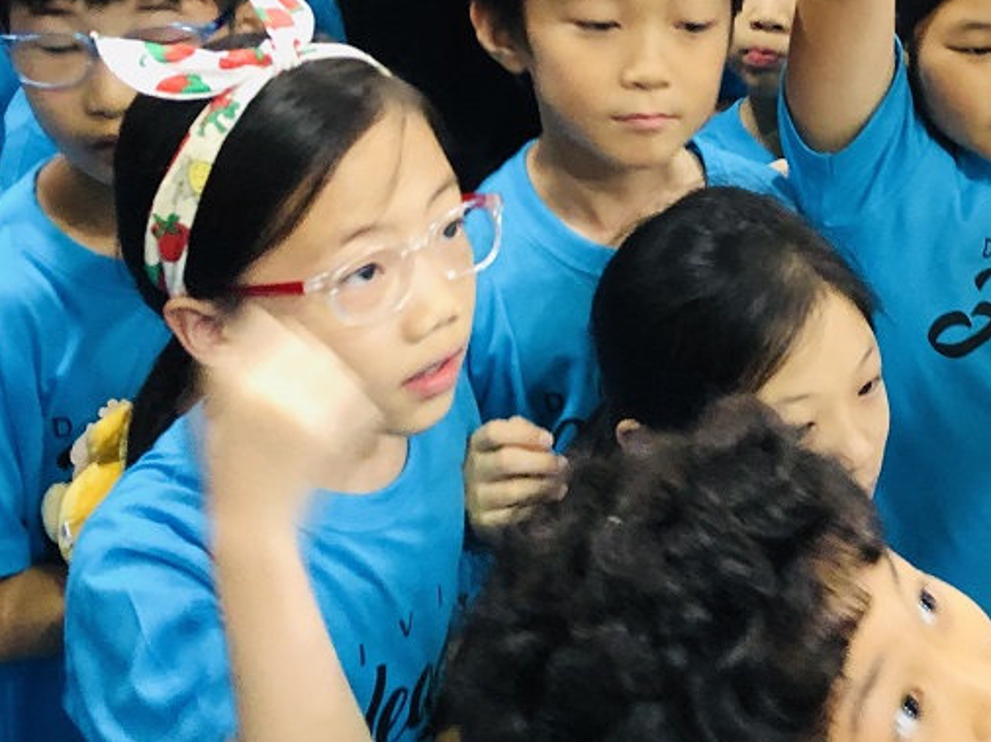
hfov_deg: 28.0
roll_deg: -6.1
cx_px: 881
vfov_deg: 21.4
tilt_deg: -18.1
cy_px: 61
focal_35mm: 67
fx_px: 1917
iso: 320
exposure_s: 1/60
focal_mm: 4
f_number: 1.8
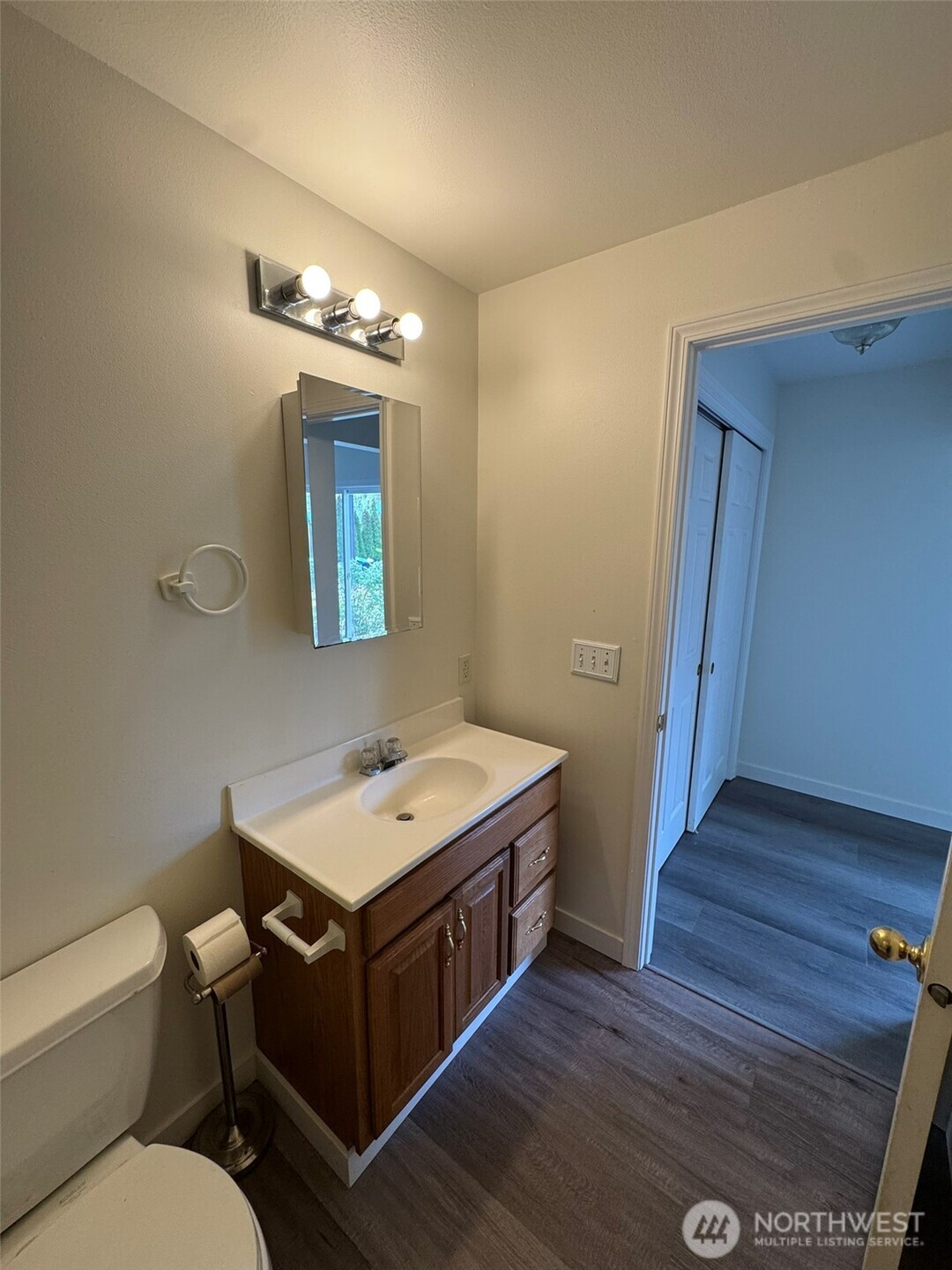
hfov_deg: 85.7
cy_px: 635
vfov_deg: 102.1
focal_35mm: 14
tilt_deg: -10.2
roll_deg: +0.0
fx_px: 513
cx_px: 476
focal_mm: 2.22
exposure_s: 1/120
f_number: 2.2
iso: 160
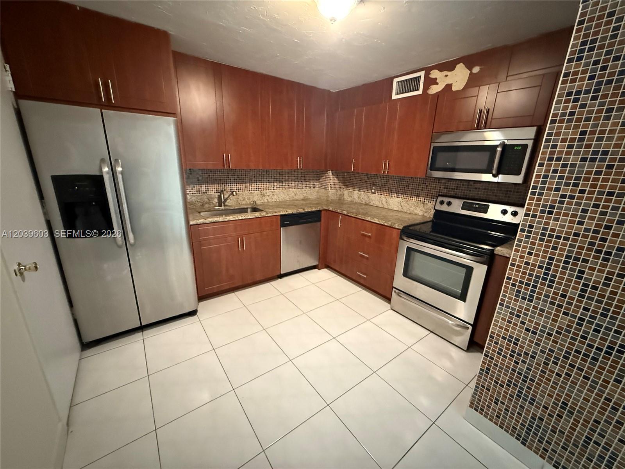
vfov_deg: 85.7
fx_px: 253
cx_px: 312
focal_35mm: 14
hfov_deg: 102.1
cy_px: 234
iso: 1600
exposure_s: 1/40
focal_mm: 2.22
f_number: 2.2
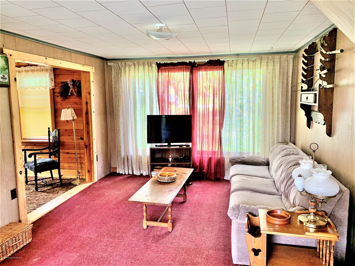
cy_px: 133
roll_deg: +2.1
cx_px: 178
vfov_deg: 53.1
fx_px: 267
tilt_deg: -7.4
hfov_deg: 67.3
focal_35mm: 26
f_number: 1.8
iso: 100
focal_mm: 4.25
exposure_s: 1/72
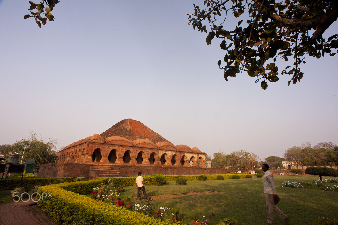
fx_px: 188
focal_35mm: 20
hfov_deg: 84.0
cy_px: 112
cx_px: 169
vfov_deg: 61.9
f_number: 22
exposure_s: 1/30
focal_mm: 20
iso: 640
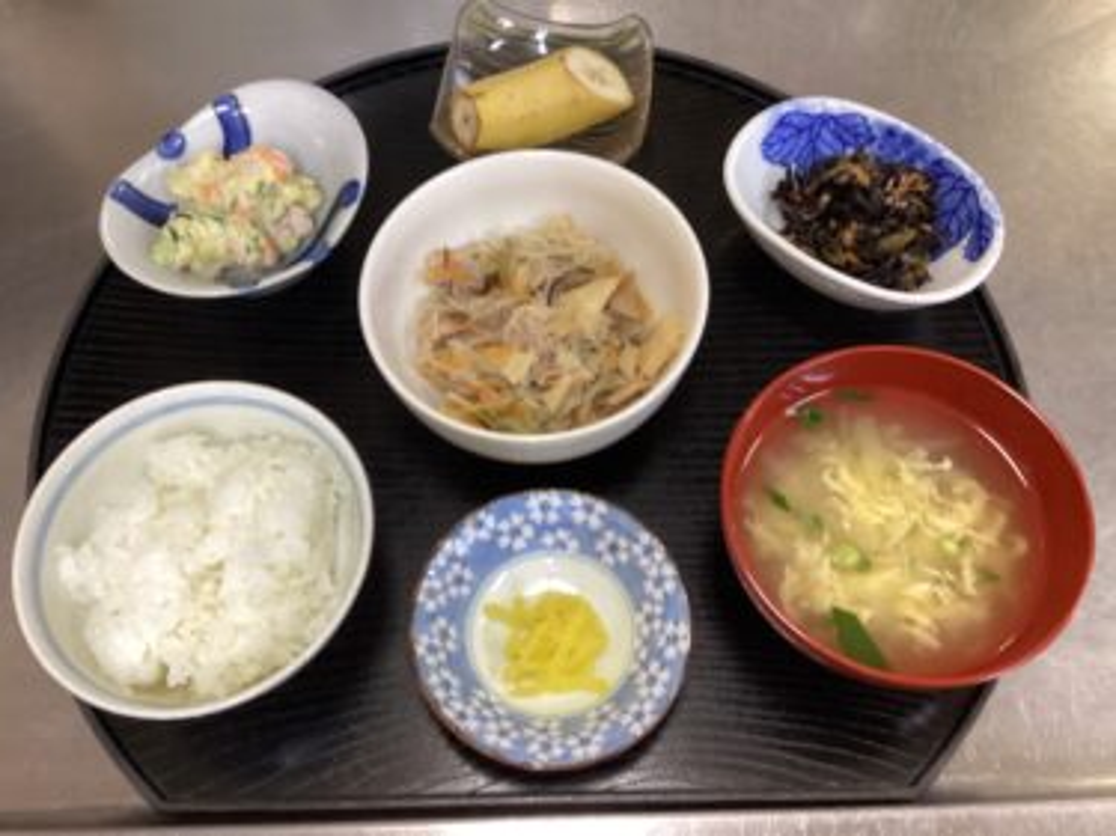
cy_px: 418
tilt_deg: -64.5
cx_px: 558
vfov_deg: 45.4
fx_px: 999
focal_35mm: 31
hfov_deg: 58.4
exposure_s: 1/50
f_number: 2.4
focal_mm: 3.3
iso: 200
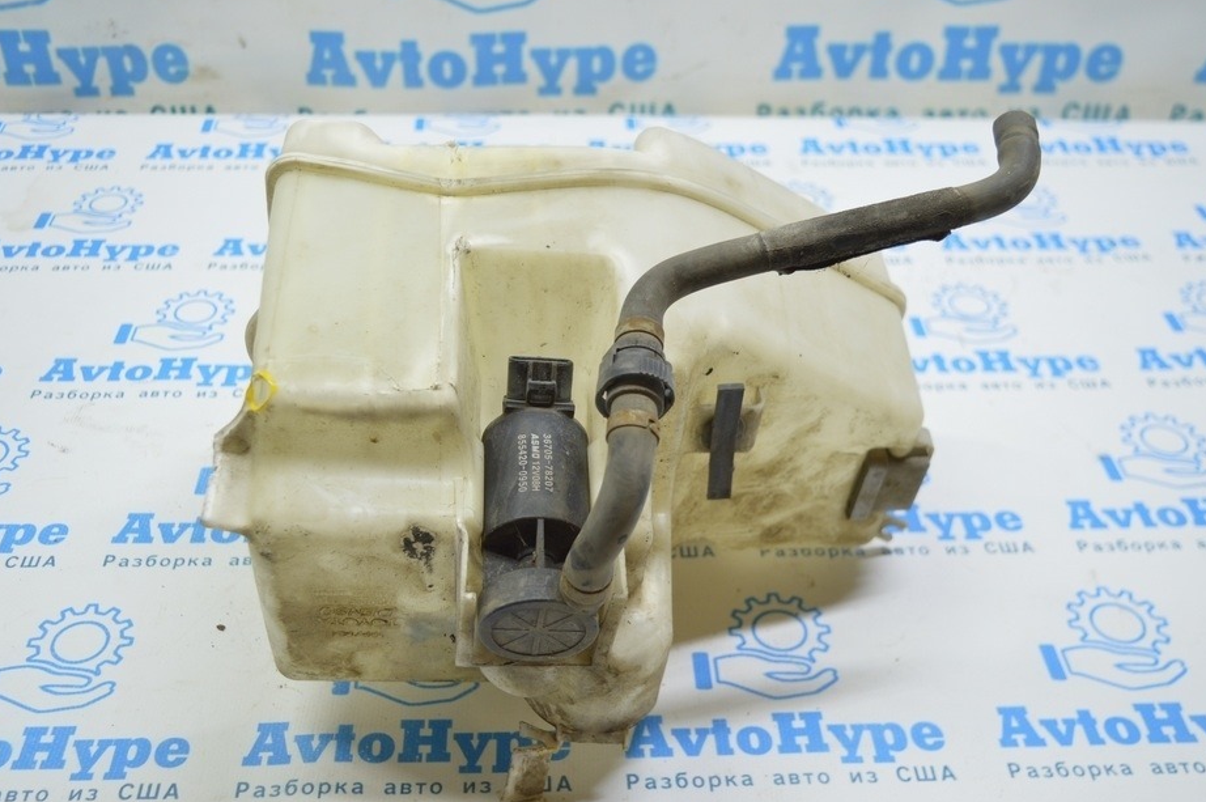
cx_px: 565
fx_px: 1339
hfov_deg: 48.5
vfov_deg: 33.3
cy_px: 434
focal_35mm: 40
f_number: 4
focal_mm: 24
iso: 400
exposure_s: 1/50
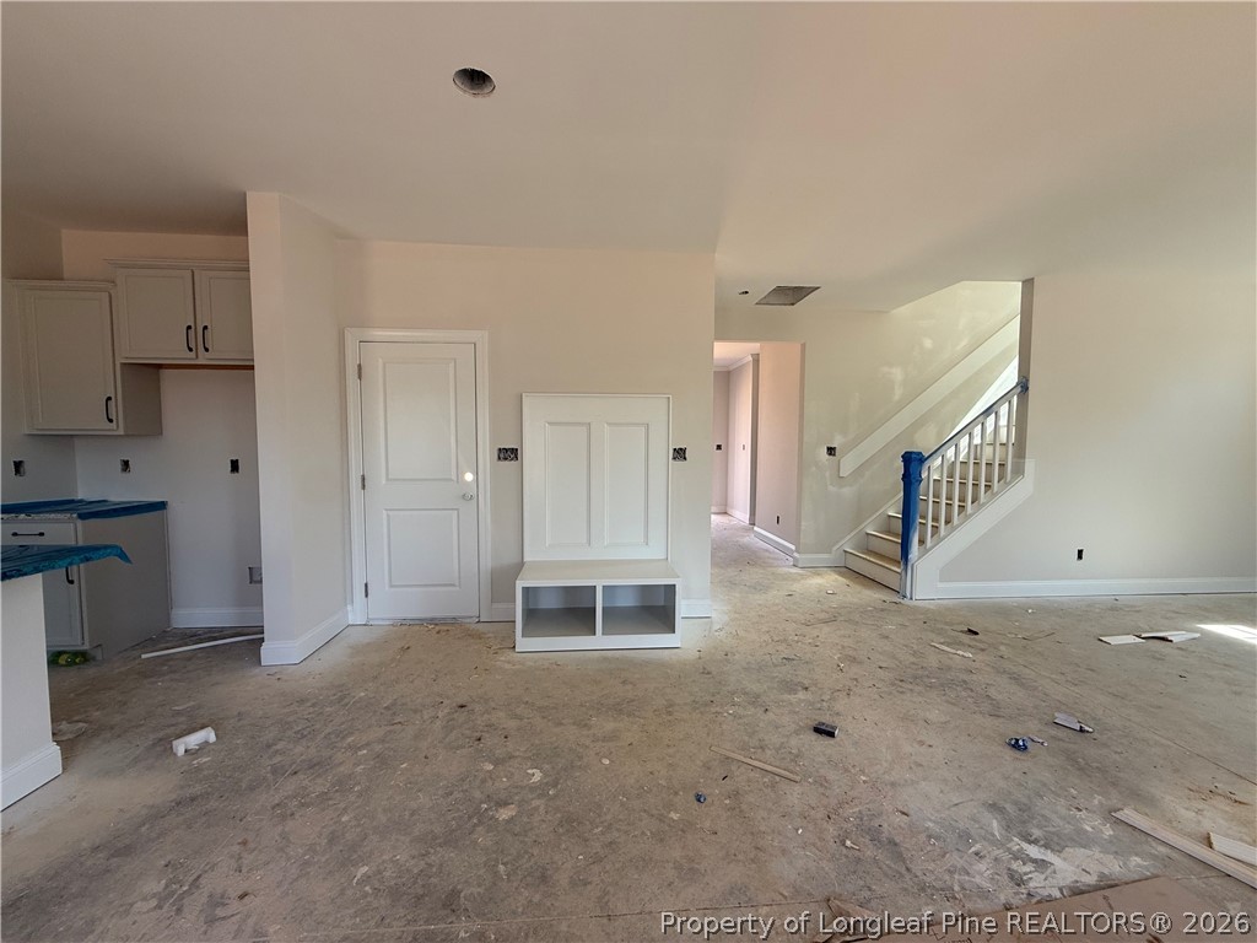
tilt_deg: -3.1
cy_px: 472
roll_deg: -0.9
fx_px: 508
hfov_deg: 102.1
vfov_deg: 85.7
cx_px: 628
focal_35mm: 14
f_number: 2.2
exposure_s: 1/99
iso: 64
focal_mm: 2.22
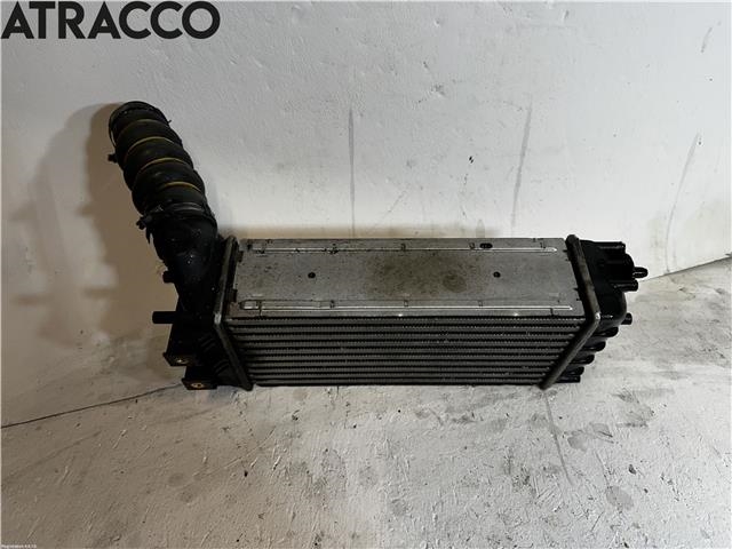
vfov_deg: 56.8
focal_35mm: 24
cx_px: 366
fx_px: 508
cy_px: 274
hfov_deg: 71.6
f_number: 1.78
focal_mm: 6.86
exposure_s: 1/100
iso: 64
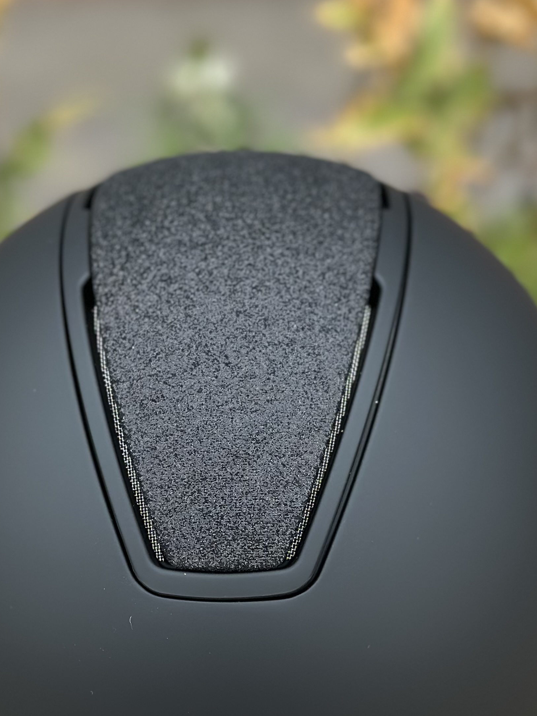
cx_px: 256
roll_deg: +2.6
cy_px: 570
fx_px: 1841
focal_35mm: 89
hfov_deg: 16.6
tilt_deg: -31.5
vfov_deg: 21.7
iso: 80
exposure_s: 1/217
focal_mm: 6.86
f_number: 1.78
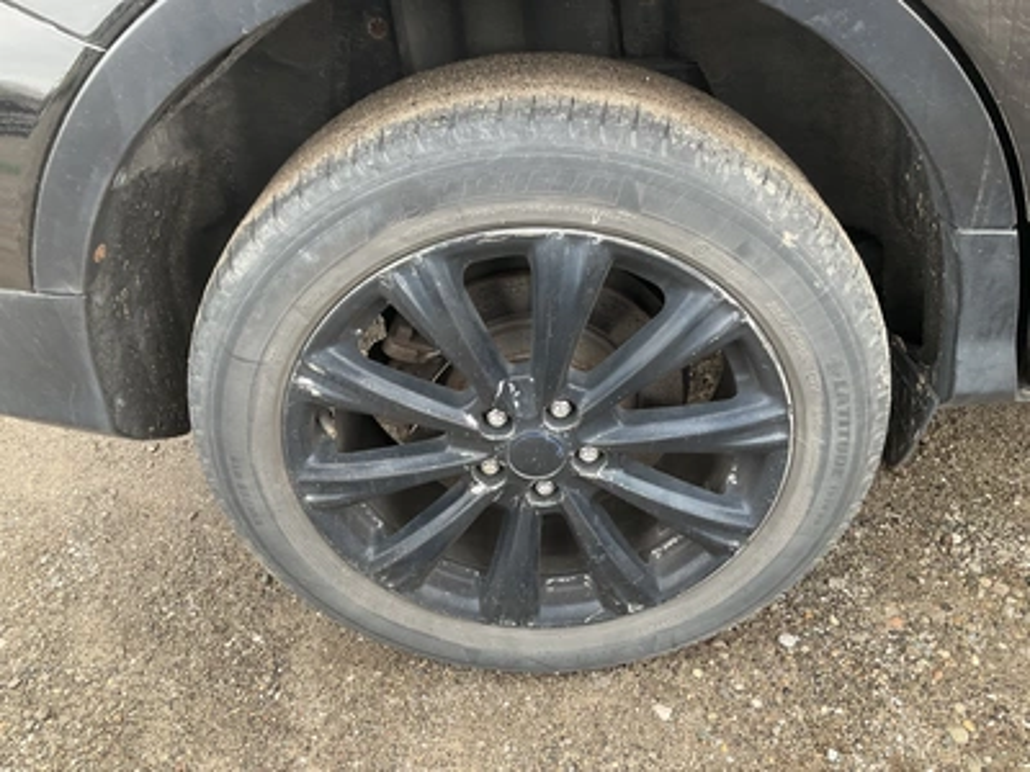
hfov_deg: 61.7
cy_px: 386
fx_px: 863
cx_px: 515
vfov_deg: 48.2
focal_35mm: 29
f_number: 1.8
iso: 50
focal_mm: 3
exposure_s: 1/122
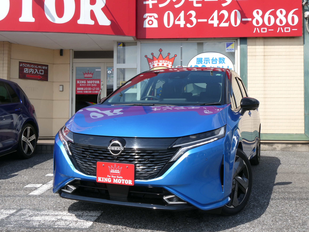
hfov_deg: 50.1
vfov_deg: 38.7
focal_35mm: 37
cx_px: 154
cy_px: 116
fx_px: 330
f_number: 6.3
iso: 80
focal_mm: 6.7
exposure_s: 1/250
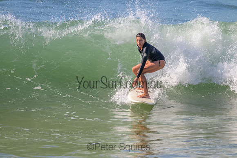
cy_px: 79
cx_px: 118
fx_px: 4478
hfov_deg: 3.0
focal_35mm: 680
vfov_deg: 2.0
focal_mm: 680
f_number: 11
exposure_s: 1/2000
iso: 640
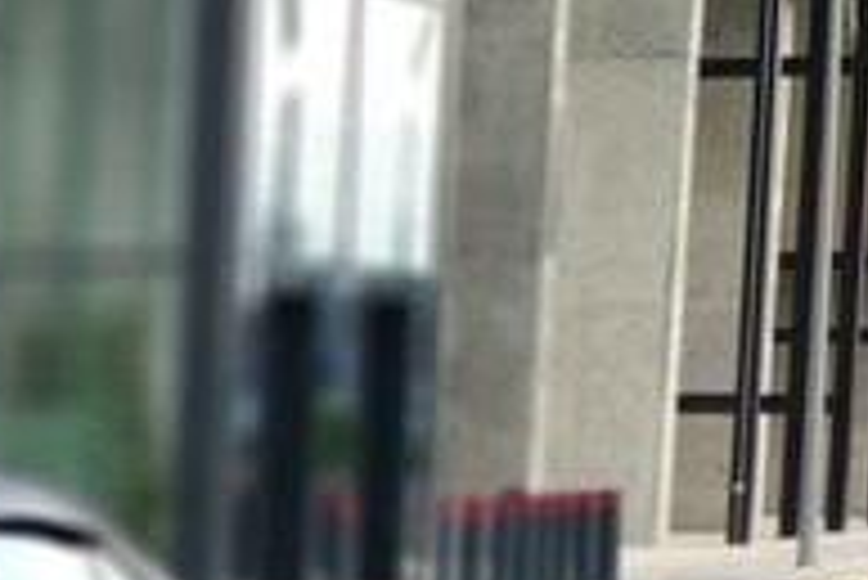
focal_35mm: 185
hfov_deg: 10.6
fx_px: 4464
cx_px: -526
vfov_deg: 7.2
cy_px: 1032
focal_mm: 5.99
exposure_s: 1/50
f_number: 2.6
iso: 200
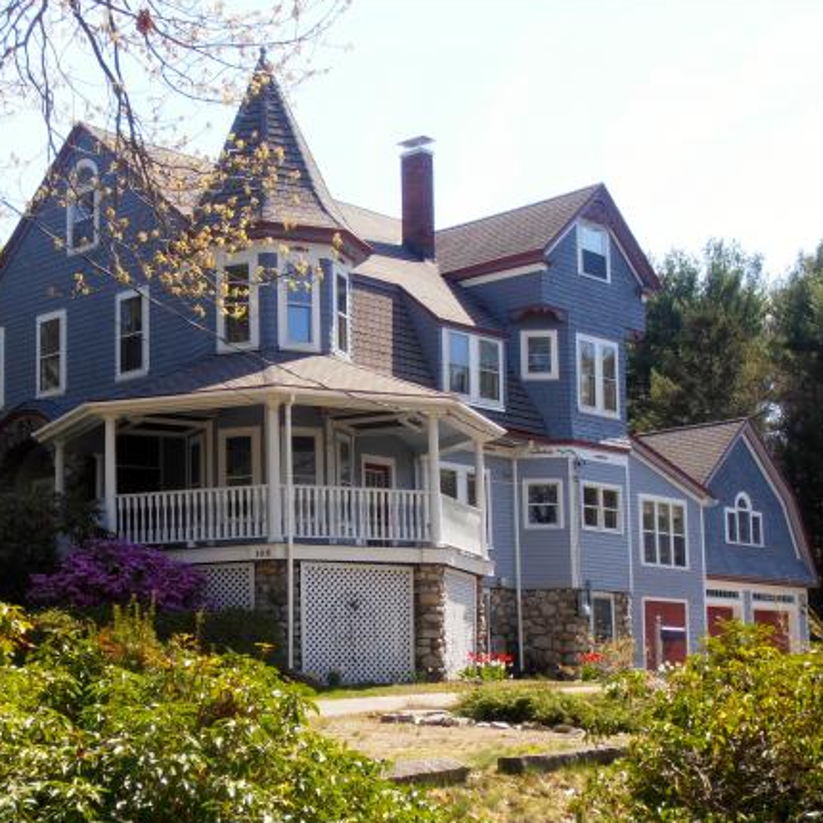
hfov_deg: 25.3
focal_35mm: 68
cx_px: 318
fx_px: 1829
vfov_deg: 25.4
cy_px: 410
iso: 80
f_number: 4.5
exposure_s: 1/320
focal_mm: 10.04
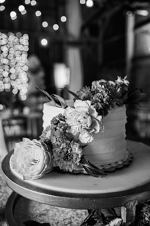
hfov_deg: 36.8
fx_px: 226
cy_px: 113
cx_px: 75
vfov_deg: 53.2
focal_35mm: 36
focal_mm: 36
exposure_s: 1/200
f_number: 4.5
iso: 320
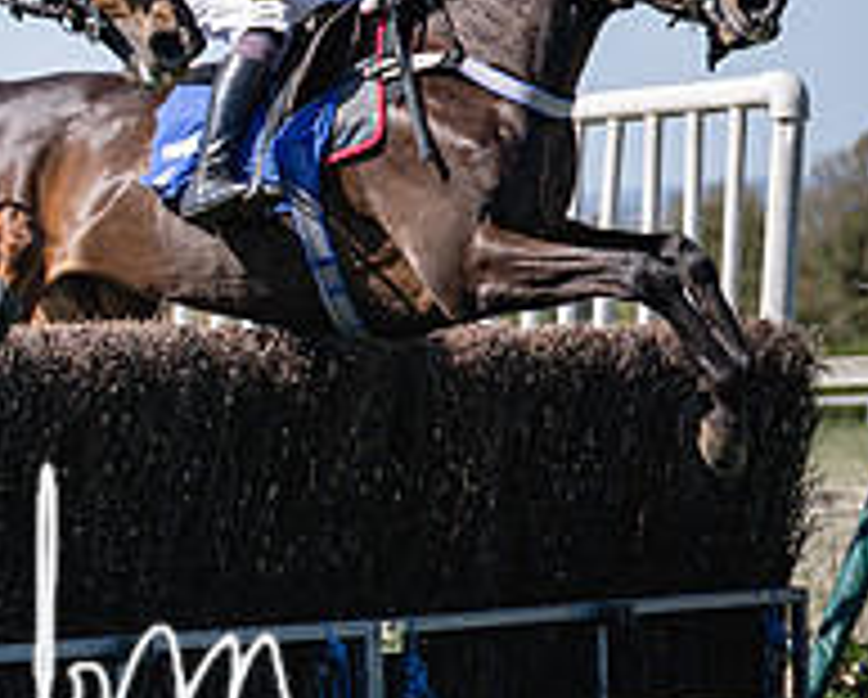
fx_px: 6484
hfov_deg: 7.6
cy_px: 88
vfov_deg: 6.1
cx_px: -335
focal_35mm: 252
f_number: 2.8
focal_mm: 70
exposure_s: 1/2000
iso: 64
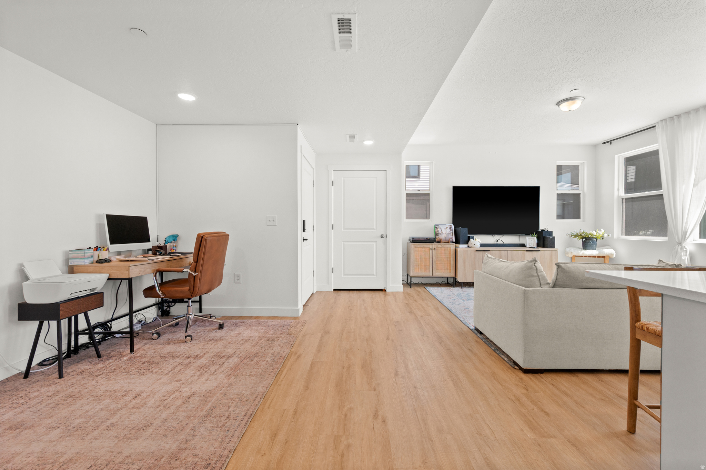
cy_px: 235
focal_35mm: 14
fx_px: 274
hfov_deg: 104.3
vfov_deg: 81.1
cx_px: 353
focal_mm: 14
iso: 500
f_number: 7.1
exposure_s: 1/30
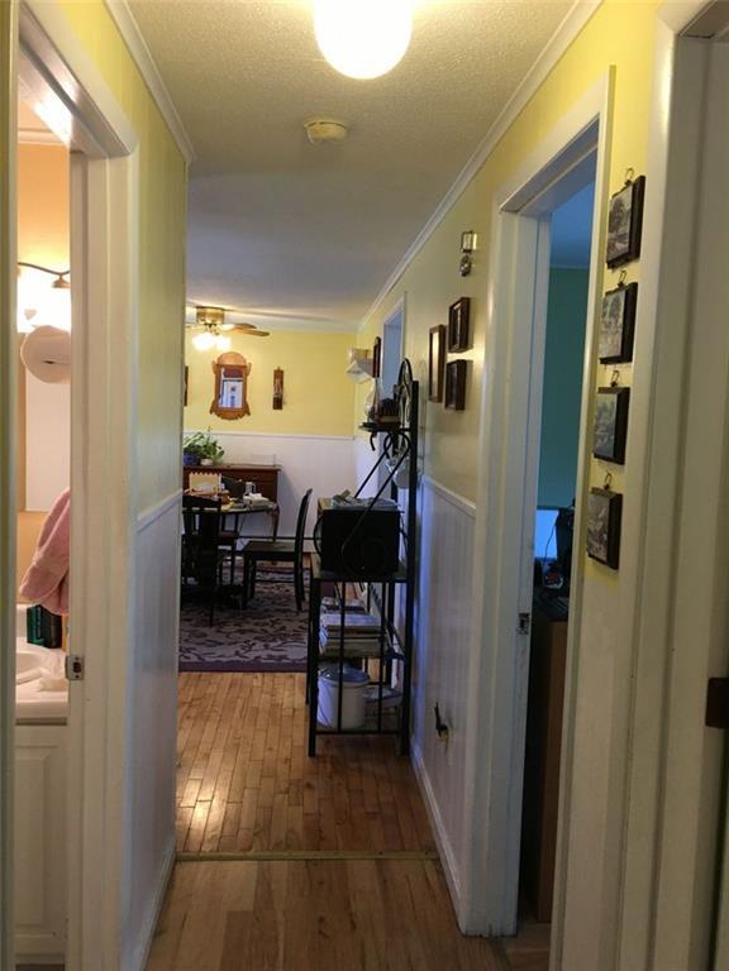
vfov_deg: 61.7
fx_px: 814
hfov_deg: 48.2
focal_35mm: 29
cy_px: 486
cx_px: 364
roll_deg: -2.7
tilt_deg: -4.8
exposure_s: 1/15
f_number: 2.2
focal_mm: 4.15
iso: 40
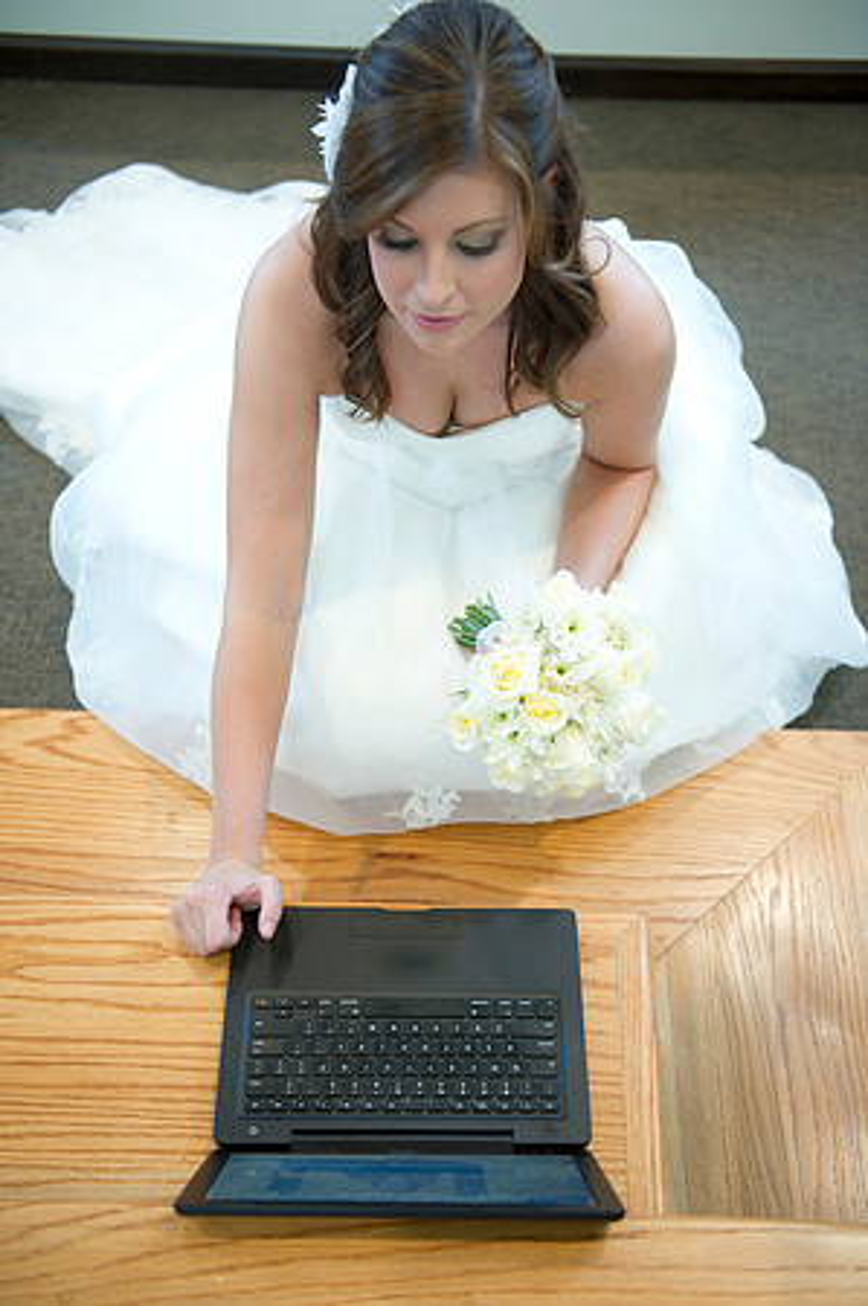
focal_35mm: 42
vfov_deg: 46.4
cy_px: 653
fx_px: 1522
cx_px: 434
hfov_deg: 31.8
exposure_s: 1/80
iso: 800
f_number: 2.8
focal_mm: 42
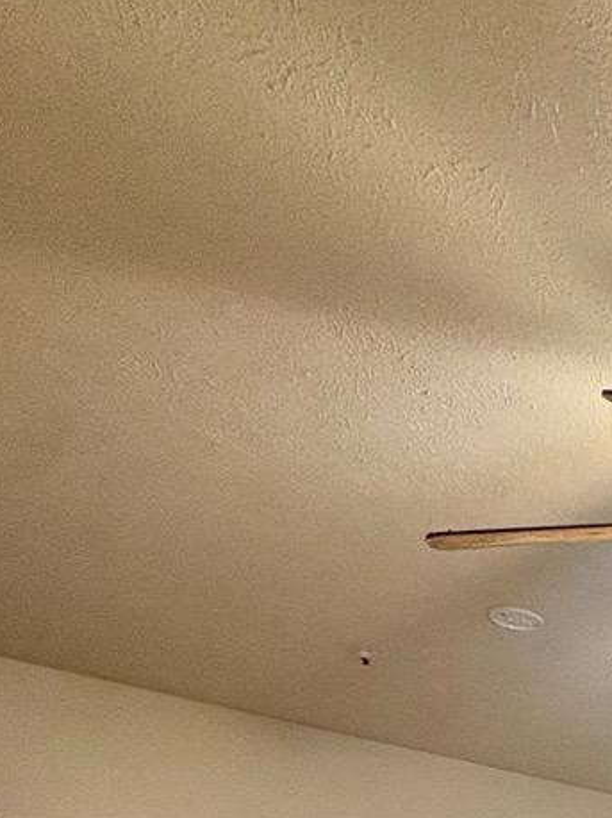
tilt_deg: -12.4
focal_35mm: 47
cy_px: 1323
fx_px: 1109
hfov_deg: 24.0
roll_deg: -2.6
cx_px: 931
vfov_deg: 25.5
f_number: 2.2
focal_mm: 2.22
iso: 250
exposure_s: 1/60
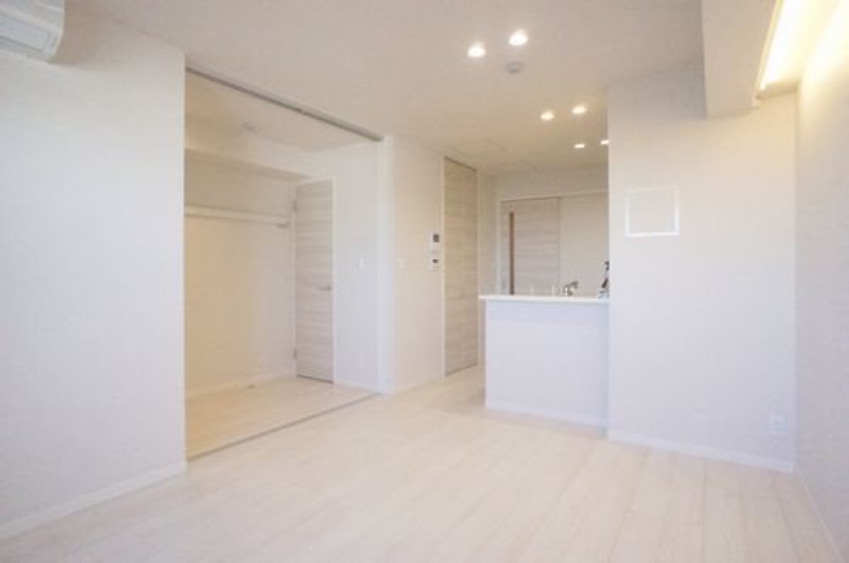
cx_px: 424
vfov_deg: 53.0
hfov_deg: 73.8
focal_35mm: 24
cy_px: 282
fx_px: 565
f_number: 6.3
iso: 12800
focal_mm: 16
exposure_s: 1/640
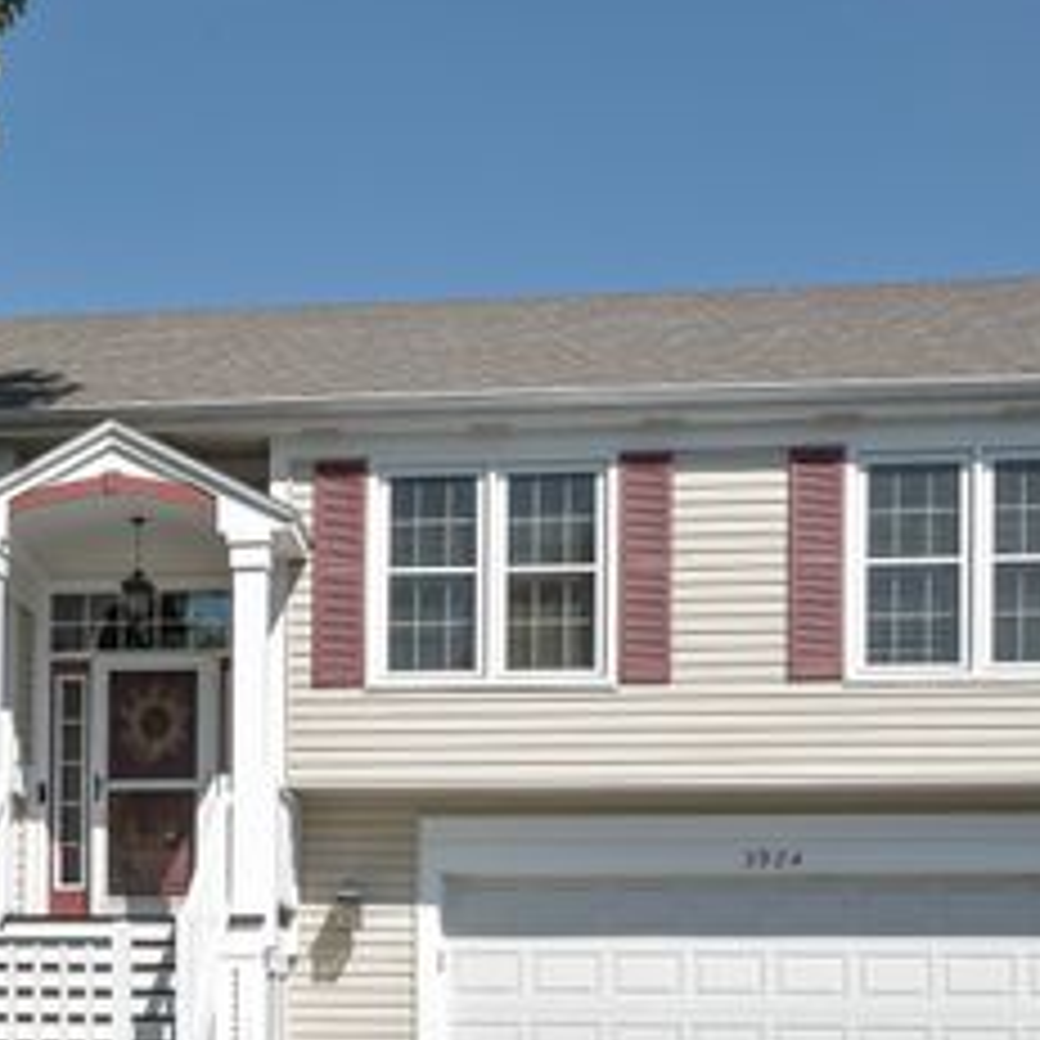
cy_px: 720
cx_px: 275
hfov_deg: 29.6
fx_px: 1937
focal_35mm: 57
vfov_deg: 29.8
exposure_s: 1/320
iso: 200
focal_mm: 31
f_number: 11
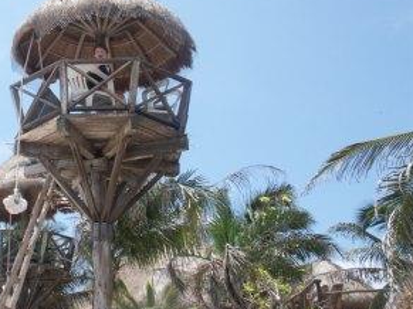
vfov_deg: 25.5
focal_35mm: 57
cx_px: 101
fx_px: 680
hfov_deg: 33.1
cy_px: 103
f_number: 7.1
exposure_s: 1/200
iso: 50
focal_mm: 7.7
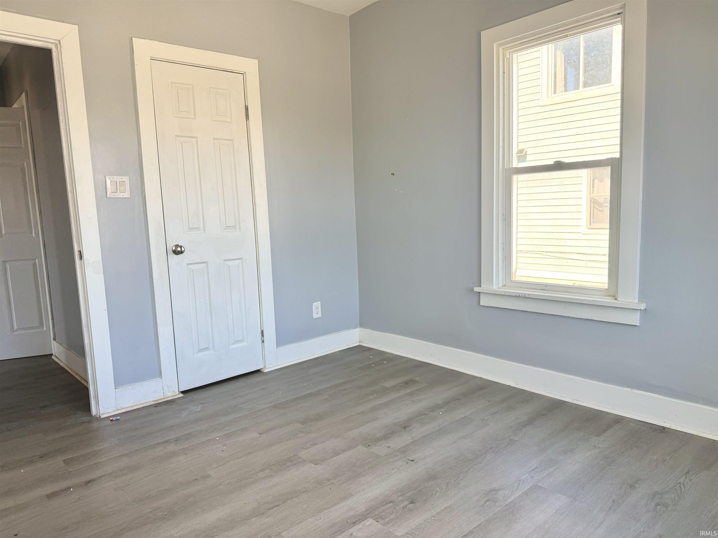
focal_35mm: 24
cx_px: 359
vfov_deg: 56.8
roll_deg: +2.1
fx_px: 498
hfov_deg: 71.6
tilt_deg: -6.7
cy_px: 269
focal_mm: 6.76
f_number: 1.78
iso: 100
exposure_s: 1/325
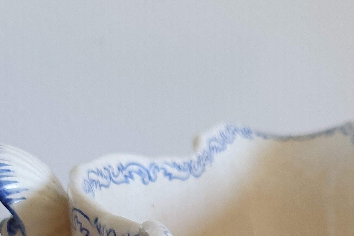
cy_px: 449
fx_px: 855
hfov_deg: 22.7
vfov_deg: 13.7
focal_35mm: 87
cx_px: 335
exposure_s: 1/100
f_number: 2.4
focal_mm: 4.32
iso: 80
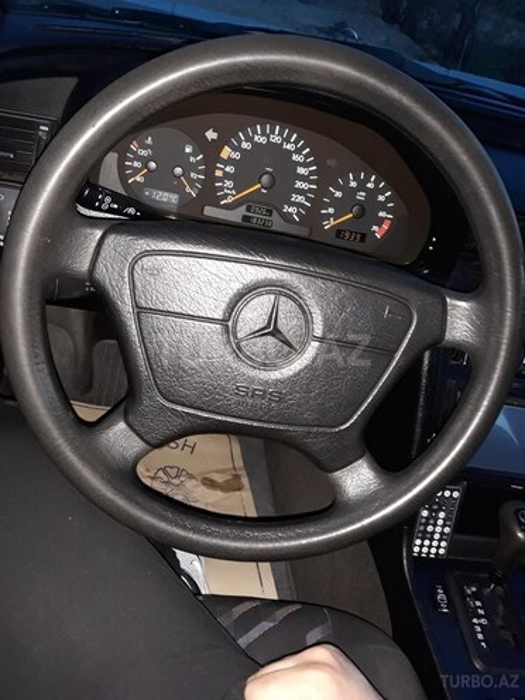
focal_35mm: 27
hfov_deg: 51.4
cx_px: 262
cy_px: 350
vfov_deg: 65.3
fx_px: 546
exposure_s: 1/33
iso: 200
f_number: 1.7
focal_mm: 3.71
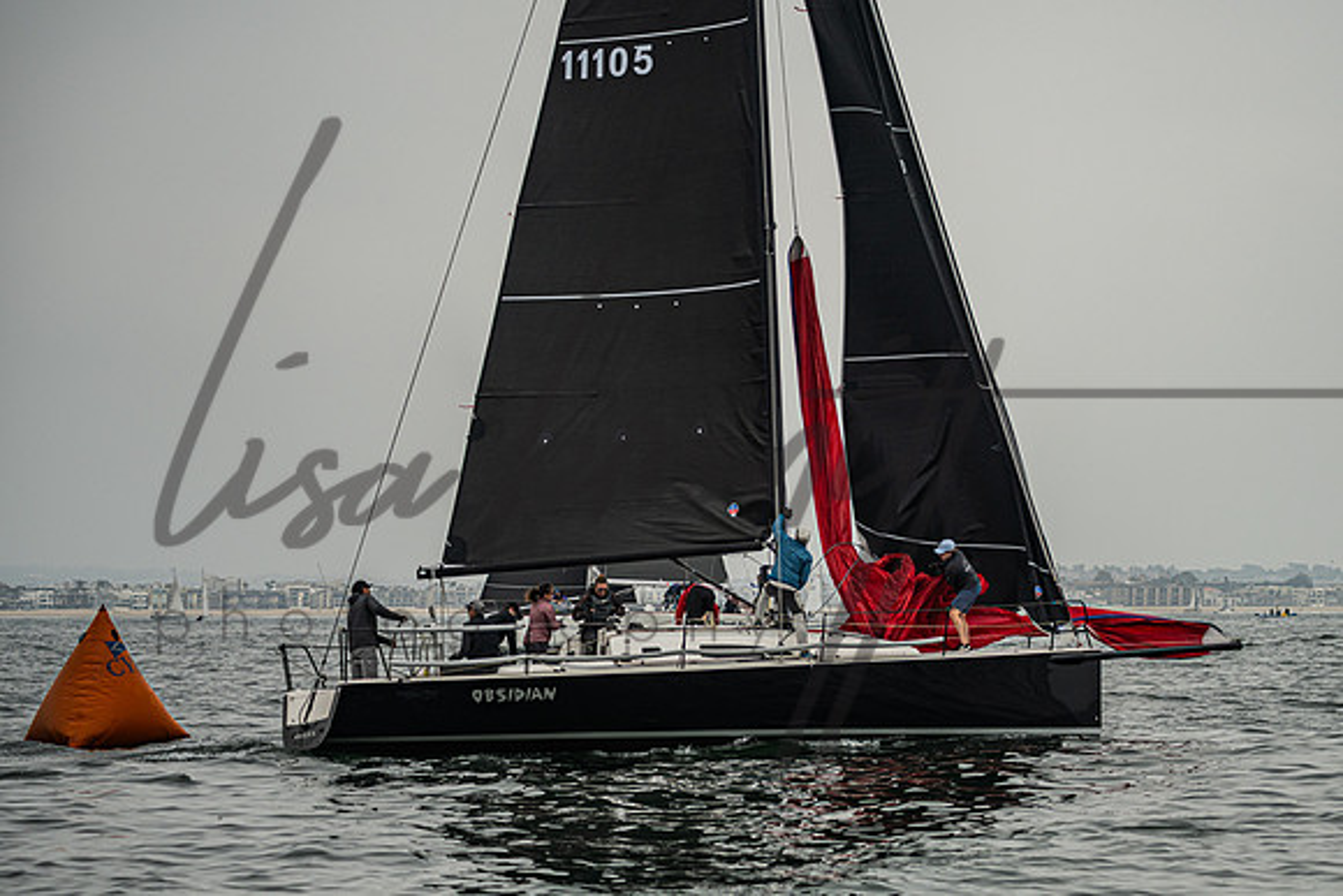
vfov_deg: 10.8
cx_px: 804
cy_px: 539
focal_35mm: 128
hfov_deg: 16.1
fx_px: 4758
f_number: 4.5
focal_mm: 100
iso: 220
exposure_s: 1/4000
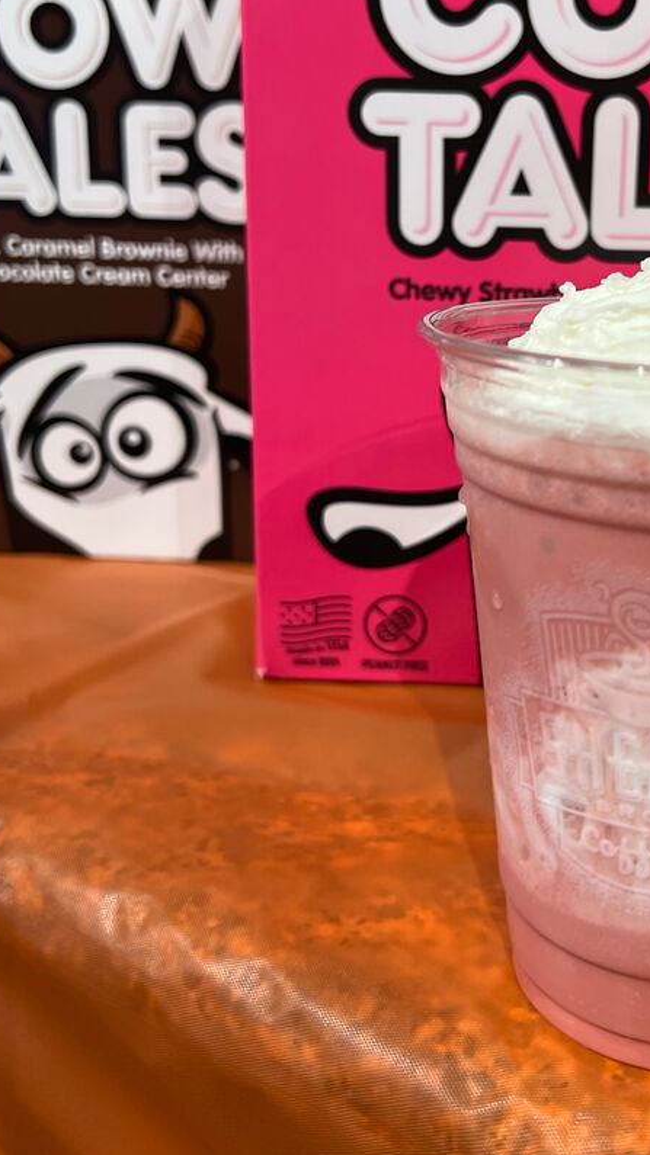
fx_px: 1165
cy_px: 460
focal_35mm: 38
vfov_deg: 52.4
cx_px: 516
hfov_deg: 30.5
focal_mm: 5.7
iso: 64
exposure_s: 1/151
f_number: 1.5
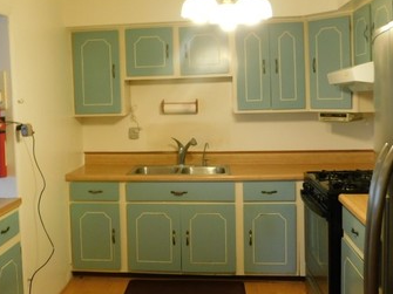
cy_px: 116
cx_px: 150
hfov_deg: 42.7
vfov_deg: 32.7
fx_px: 499
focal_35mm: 44
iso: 200
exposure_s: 1/30
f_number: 3
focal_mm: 4
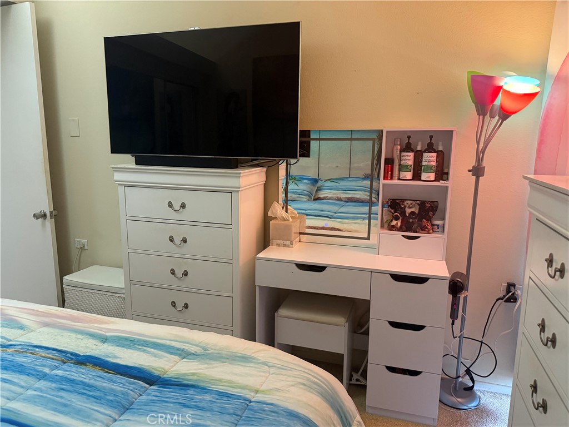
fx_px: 394
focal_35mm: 24
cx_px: 284
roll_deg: -0.3
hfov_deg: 71.6
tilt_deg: -9.8
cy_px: 214
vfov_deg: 56.8
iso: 500
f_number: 1.78
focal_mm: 6.76
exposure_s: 1/60
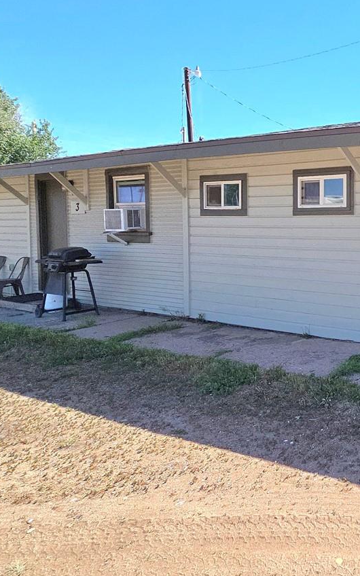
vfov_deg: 69.9
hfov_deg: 39.2
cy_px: 238
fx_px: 408
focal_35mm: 26
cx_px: 395
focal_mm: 2.2
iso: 50
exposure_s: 1/1429
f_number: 2.2
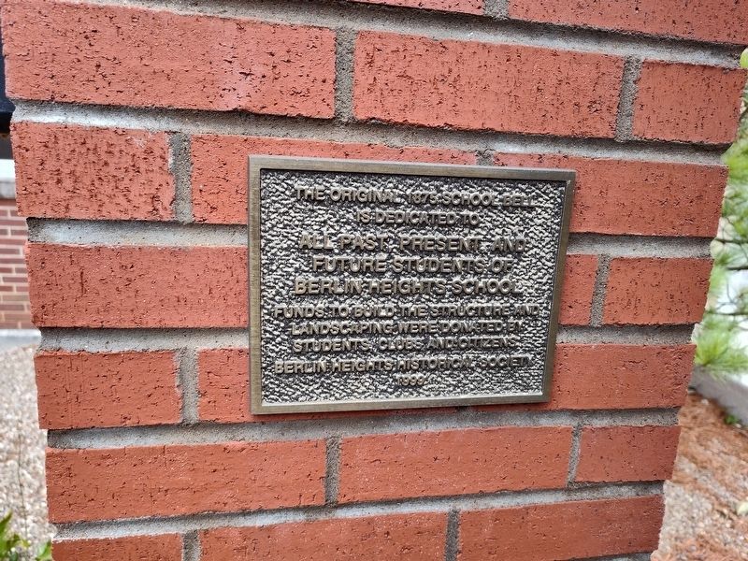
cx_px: 374
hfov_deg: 73.9
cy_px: 280
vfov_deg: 58.9
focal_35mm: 23
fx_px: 497
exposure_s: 1/120
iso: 377
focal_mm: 5.56
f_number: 1.8
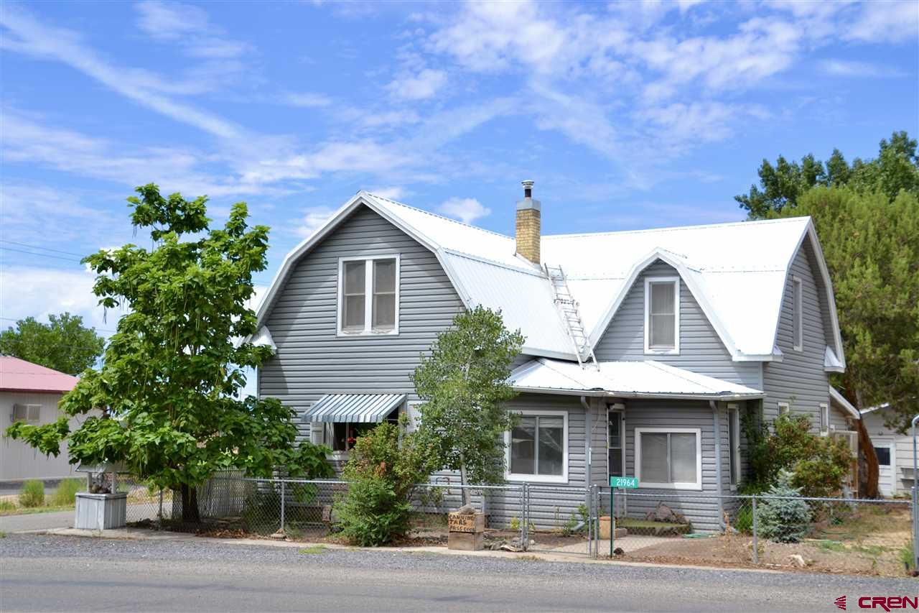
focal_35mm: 48
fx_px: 1225
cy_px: 306
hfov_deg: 41.1
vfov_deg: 28.1
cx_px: 460
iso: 100
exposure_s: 1/320
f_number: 9
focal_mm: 32
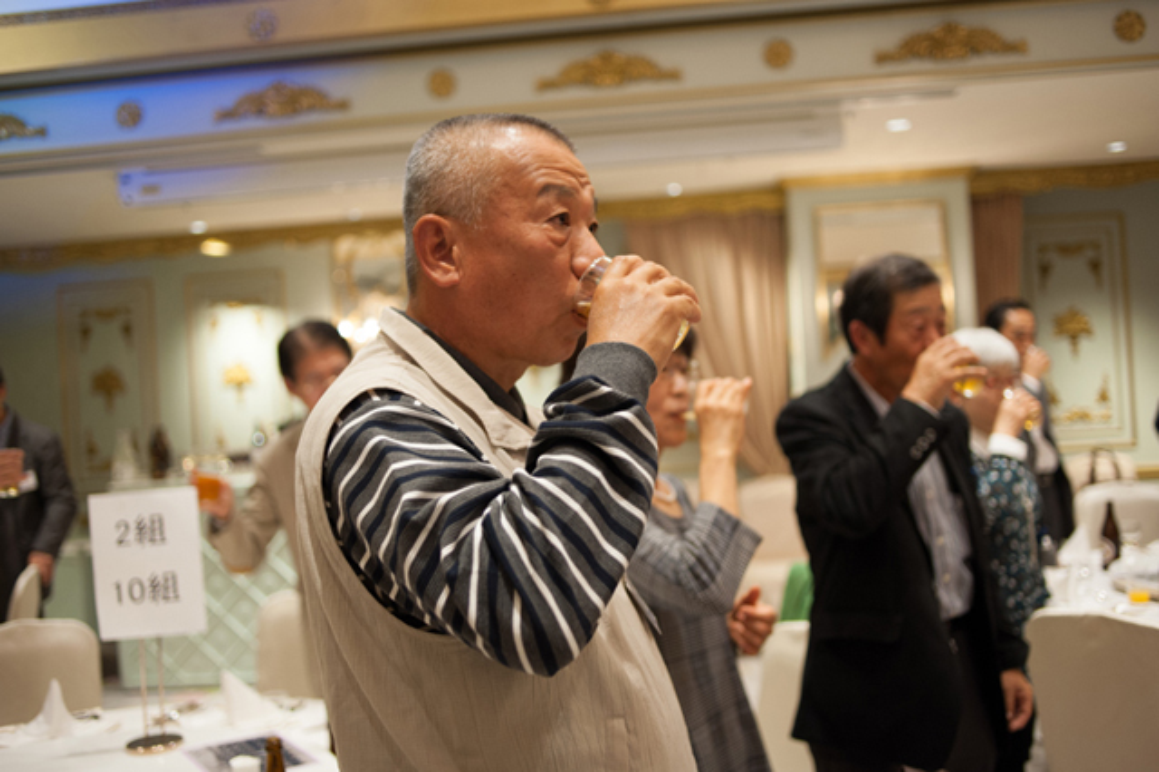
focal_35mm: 35
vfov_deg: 37.8
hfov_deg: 54.5
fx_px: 1126
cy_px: 386
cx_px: 580
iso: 800
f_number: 2.8
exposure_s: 1/100
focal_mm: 35
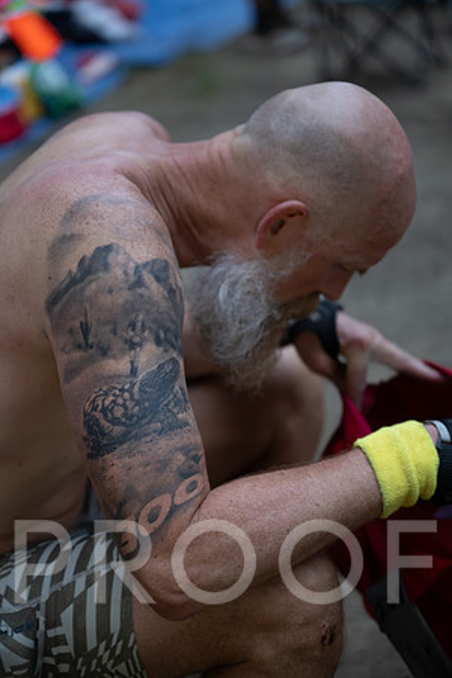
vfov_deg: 28.8
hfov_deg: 19.5
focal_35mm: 70
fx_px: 1318
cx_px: 226
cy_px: 339
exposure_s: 1/100
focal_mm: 70
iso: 3200
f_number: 2.8
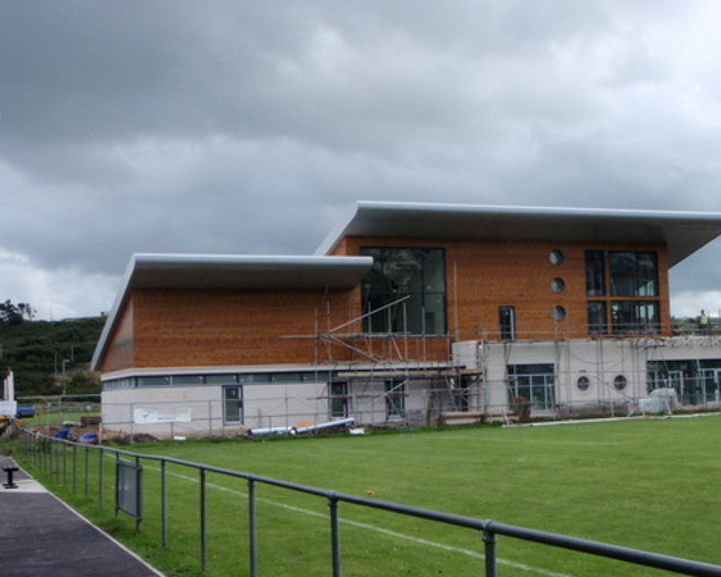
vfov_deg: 29.1
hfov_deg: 35.8
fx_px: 1110
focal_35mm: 52
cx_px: 443
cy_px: 335
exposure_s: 1/200
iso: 64
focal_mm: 7.57
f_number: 6.3
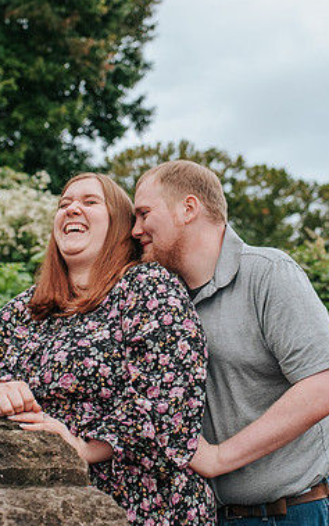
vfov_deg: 33.5
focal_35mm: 61
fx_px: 875
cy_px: 240
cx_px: 175
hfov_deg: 21.3
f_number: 3.2
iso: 900
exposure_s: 1/800
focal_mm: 35
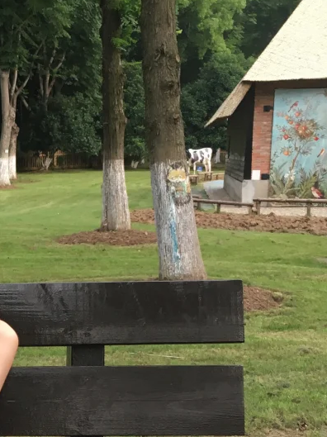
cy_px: 344
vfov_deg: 24.4
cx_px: -57
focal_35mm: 79
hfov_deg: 17.8
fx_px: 996
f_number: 2.2
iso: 25
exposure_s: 1/33
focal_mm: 4.15
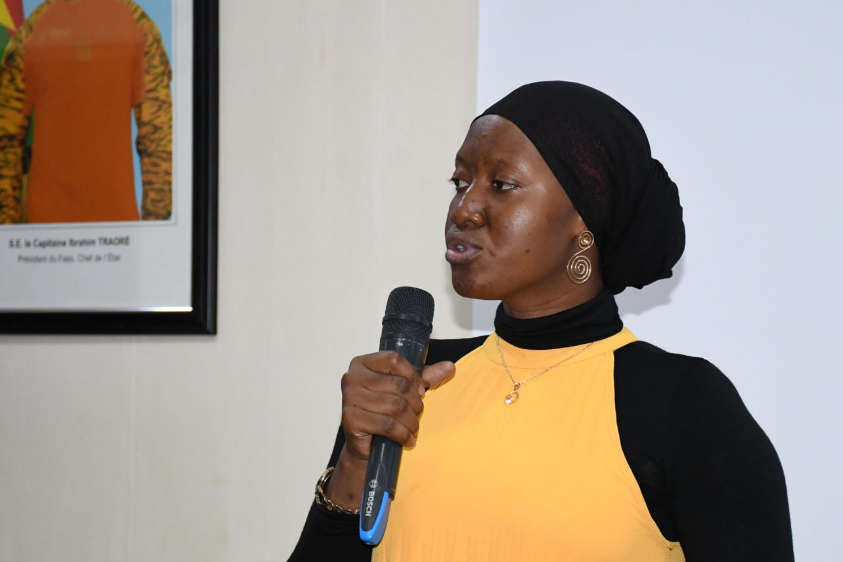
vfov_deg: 9.3
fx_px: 3465
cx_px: 457
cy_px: 343
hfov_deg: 13.9
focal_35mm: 148
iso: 2000
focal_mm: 62
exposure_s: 1/100
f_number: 5.6
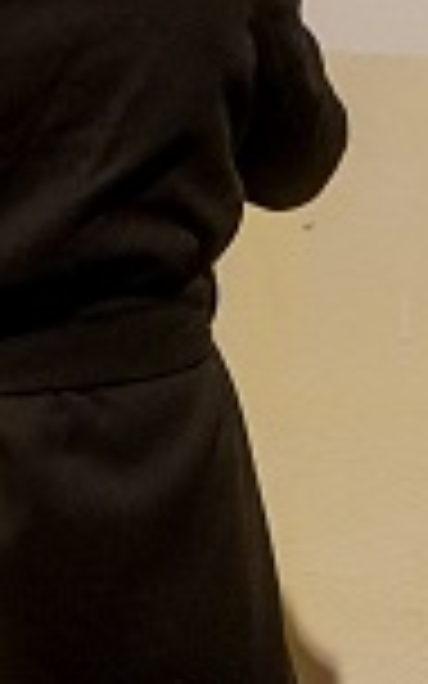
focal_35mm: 219
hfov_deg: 6.0
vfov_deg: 9.4
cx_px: 117
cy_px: -198
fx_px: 4087
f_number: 2
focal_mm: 35
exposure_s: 1/125
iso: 1600
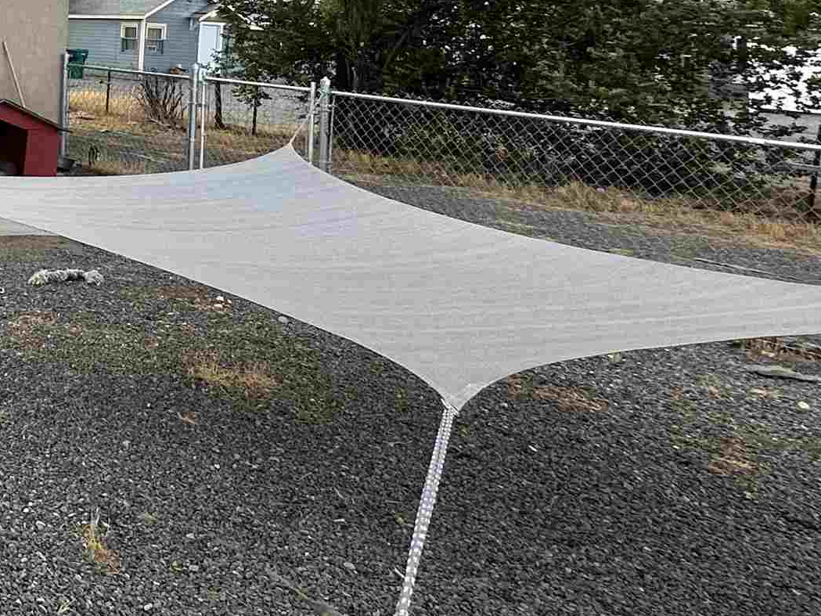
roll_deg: -2.1
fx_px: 973
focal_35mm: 41
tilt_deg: +0.5
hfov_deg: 30.0
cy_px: 11
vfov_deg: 32.5
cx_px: -369
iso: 40
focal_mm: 2.22
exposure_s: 1/292
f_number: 2.2
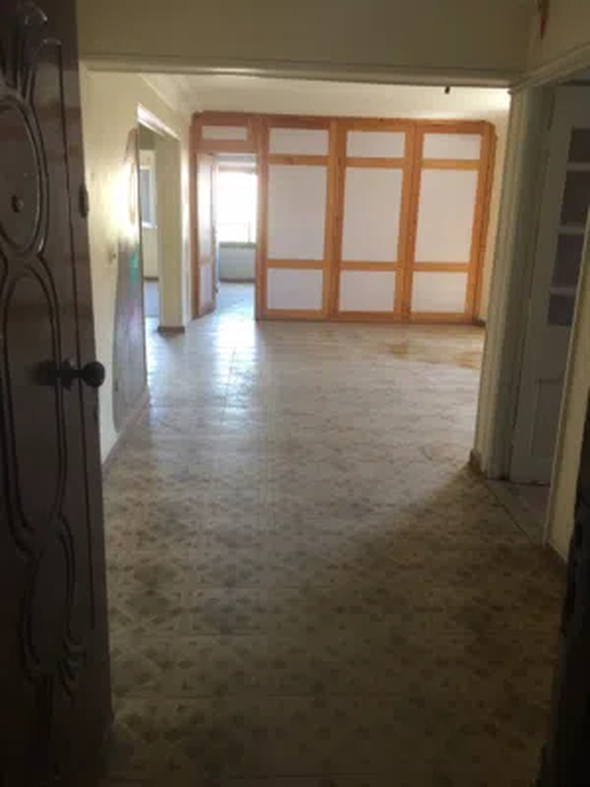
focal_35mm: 29
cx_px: 295
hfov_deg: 48.2
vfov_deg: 61.7
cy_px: 394
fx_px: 659
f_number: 2.2
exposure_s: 1/17
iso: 64
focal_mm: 4.15
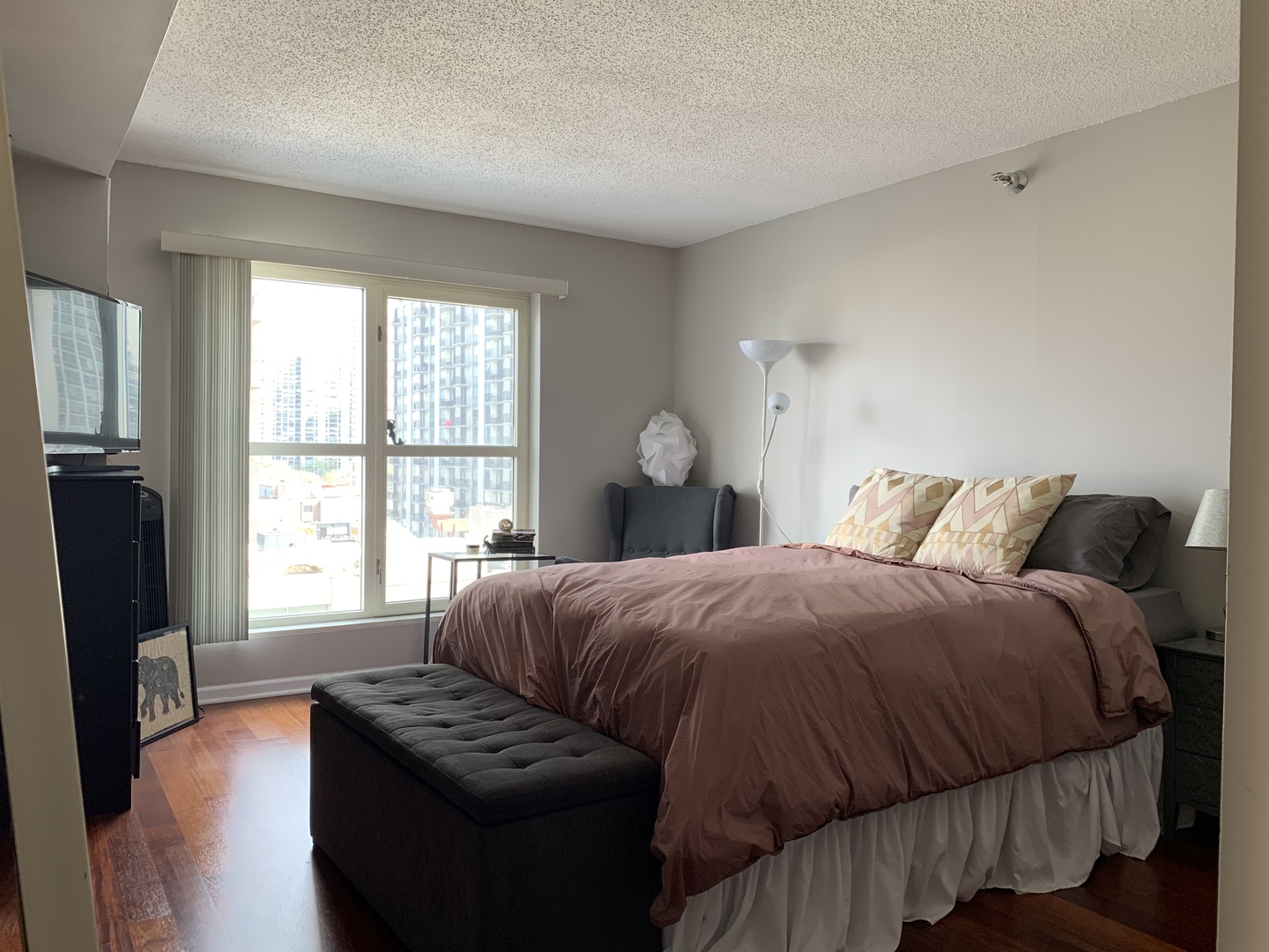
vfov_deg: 53.1
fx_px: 953
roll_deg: -1.1
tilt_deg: -1.3
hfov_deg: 67.3
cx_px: 634
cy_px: 476
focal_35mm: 26
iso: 80
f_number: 1.8
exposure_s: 1/121
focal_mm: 4.25
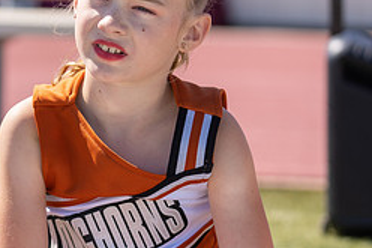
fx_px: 2076
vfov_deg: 6.8
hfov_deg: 10.2
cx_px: 112
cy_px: 130
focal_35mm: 201
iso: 100
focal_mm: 86
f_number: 2.8
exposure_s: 1/1600
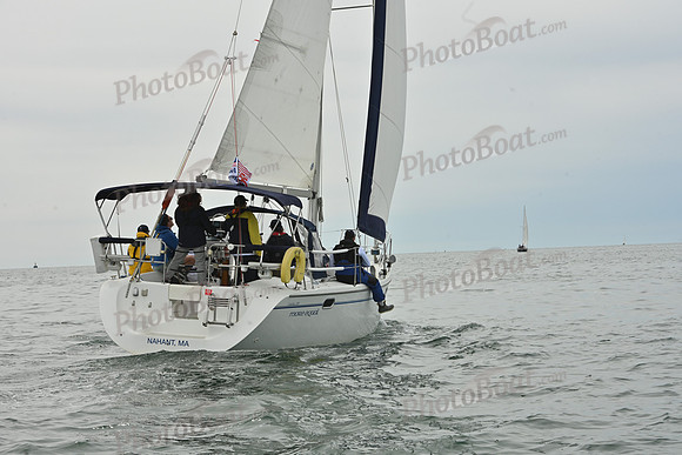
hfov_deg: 23.6
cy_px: 228
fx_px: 1630
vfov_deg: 15.9
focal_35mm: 86
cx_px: 341
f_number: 13
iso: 320
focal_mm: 86
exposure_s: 1/800
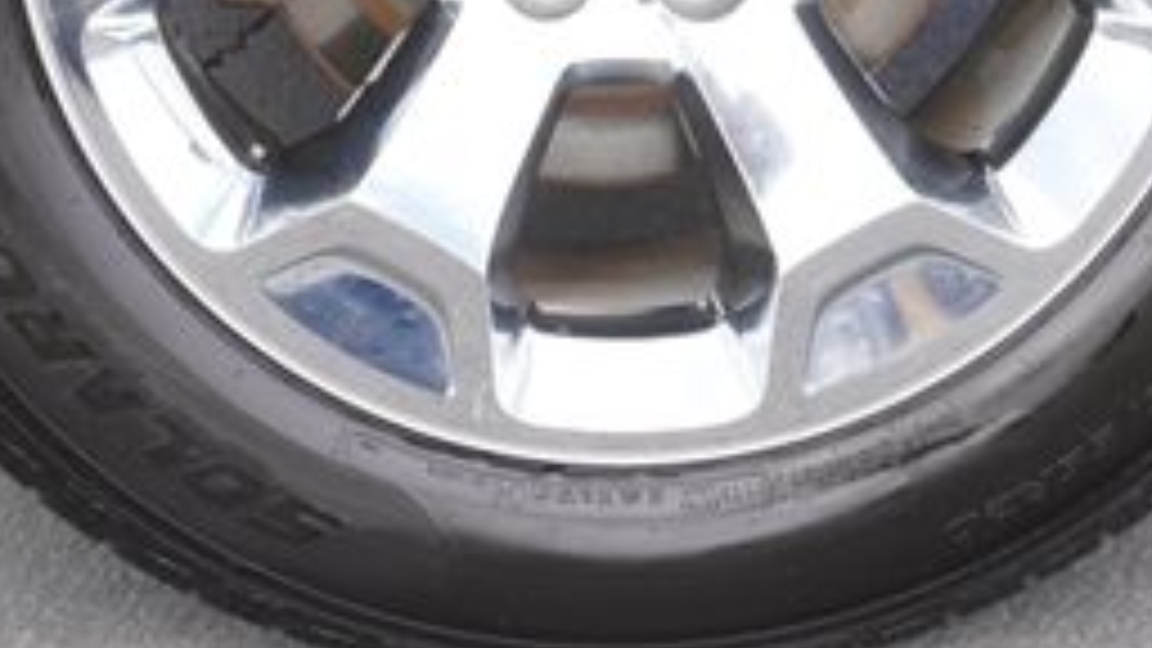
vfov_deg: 12.9
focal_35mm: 90
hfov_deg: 23.6
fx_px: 2759
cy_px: -212
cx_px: 536
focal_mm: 23
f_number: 5.6
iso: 100
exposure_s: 1/100
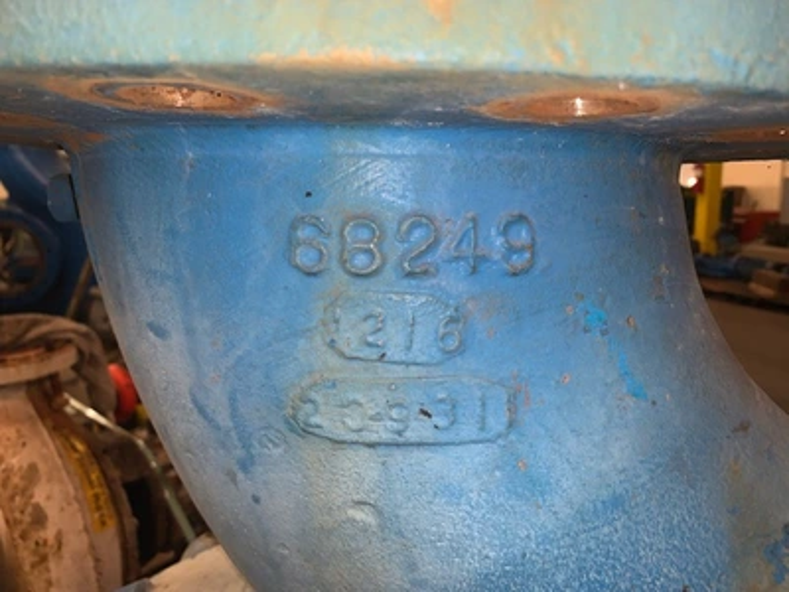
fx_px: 593
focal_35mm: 26
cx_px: 394
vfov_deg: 53.1
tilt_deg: -6.8
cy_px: 296
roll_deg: -1.1
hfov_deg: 67.3
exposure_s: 1/11
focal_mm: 4.25
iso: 25
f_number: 1.8
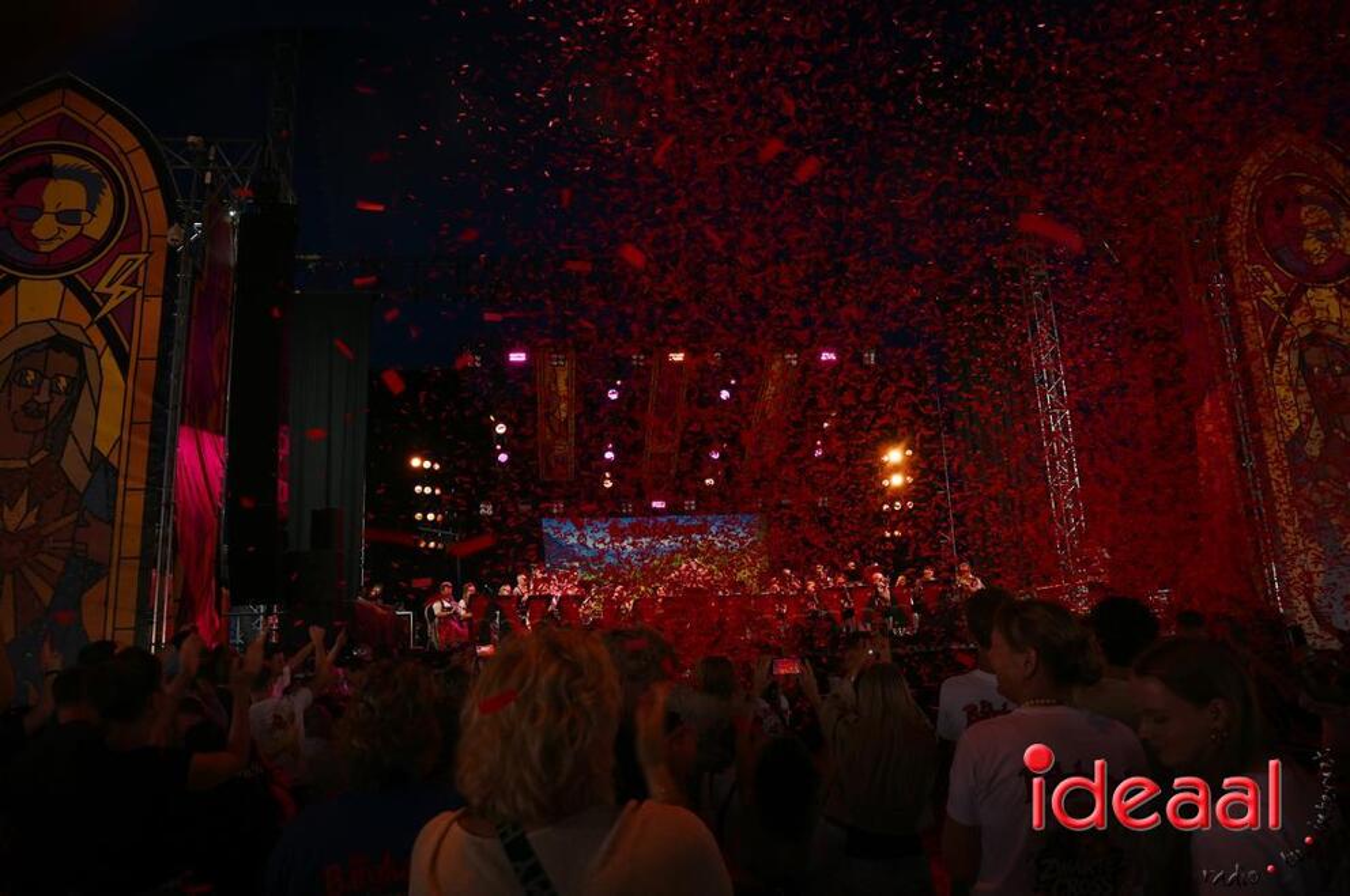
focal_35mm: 24
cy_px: 448
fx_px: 899
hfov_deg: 73.8
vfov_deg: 53.0
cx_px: 675
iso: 320
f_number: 5.6
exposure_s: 1/60
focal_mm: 24
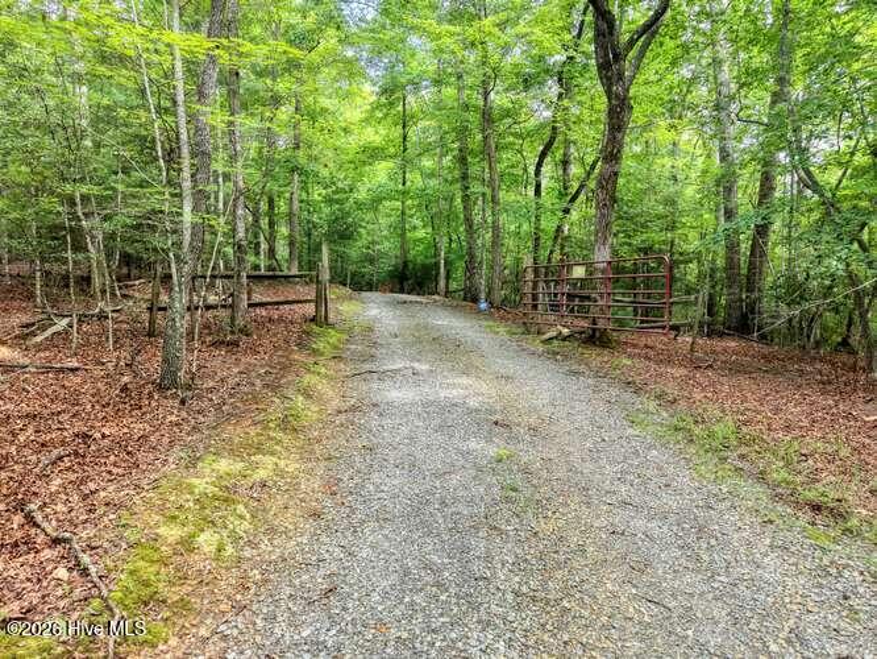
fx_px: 608
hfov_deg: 71.6
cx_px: 438
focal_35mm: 24
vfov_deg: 56.8
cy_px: 330
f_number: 1.8
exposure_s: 1/1000
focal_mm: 8.67
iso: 400
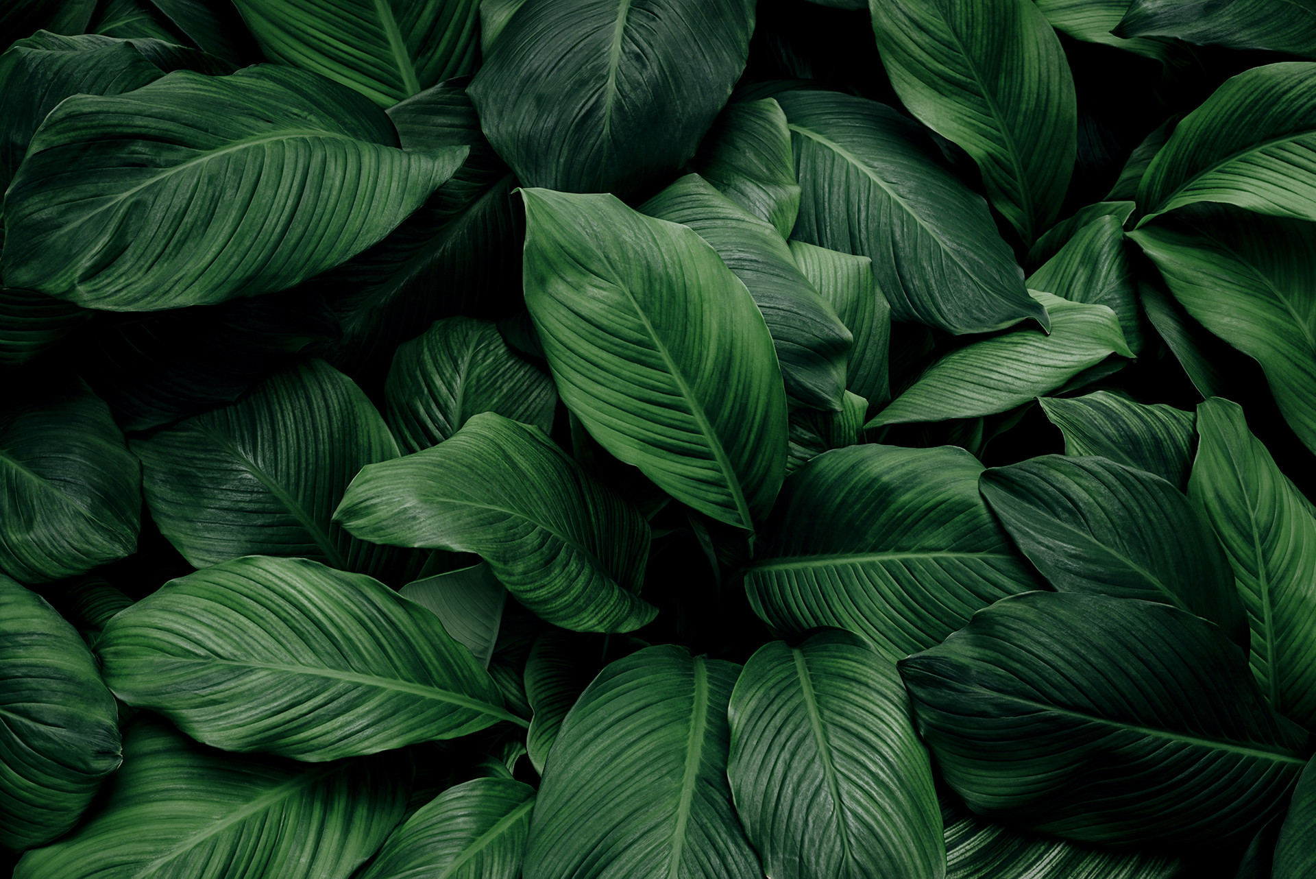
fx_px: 1829
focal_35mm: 50
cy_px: 440
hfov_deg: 39.6
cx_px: 658
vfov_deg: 27.0
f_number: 11
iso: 100
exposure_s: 1/50
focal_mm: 50
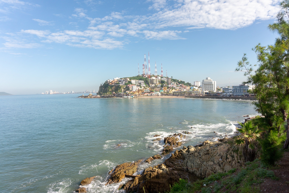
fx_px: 193
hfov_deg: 73.8
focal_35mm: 24
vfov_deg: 53.1
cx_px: 144
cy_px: 96
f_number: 3.5
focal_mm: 16
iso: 125
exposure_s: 1/1600
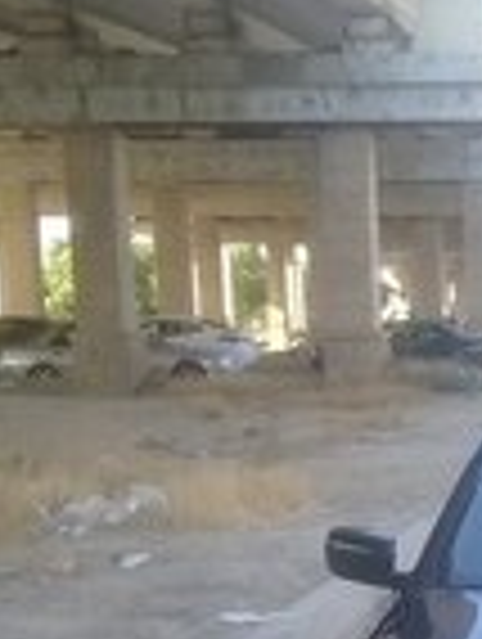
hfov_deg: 13.1
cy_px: 855
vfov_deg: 17.0
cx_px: 685
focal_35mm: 108
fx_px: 1999
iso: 50
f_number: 2.2
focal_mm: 3.3
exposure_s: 1/185
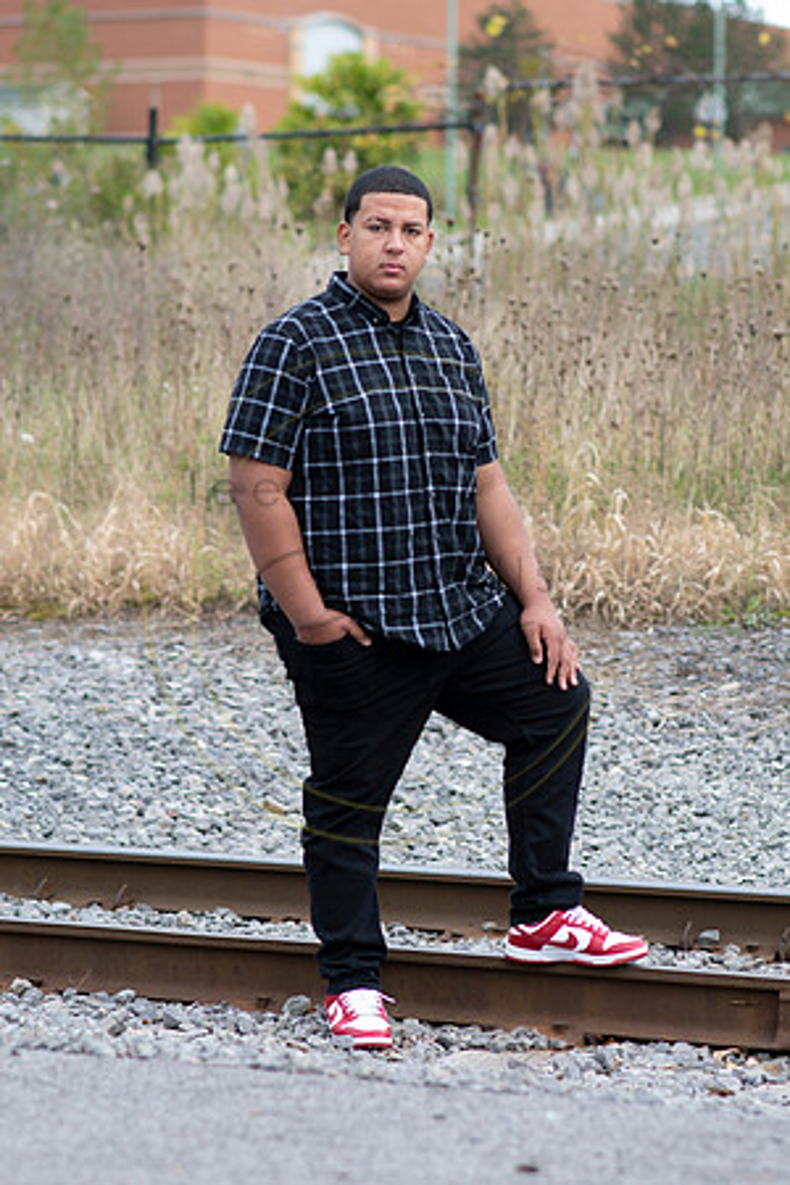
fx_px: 4180
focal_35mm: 127
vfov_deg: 16.1
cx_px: 395
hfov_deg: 10.8
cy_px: 592
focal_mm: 85
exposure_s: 1/320
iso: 100
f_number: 2.8
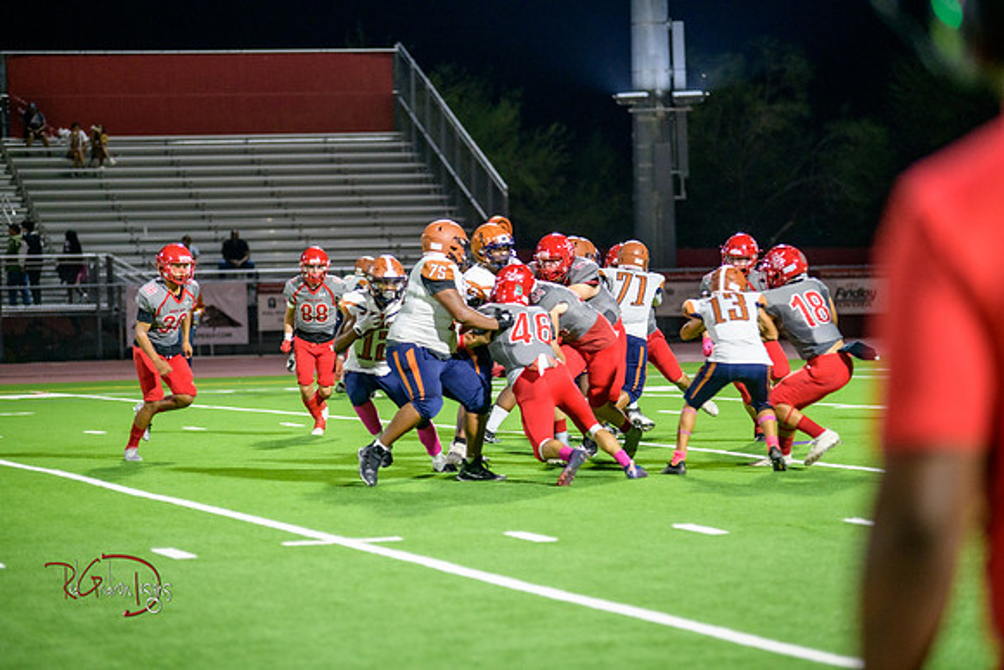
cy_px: 335
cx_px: 502
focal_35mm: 145
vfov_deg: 9.5
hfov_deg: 14.2
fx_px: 4045
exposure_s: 1/250
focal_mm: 145
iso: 1600
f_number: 2.8
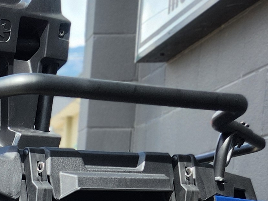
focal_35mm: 110
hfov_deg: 15.8
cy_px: 345
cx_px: -183
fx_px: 852
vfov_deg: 12.5
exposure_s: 1/391
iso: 20
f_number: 1.8
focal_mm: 5.4
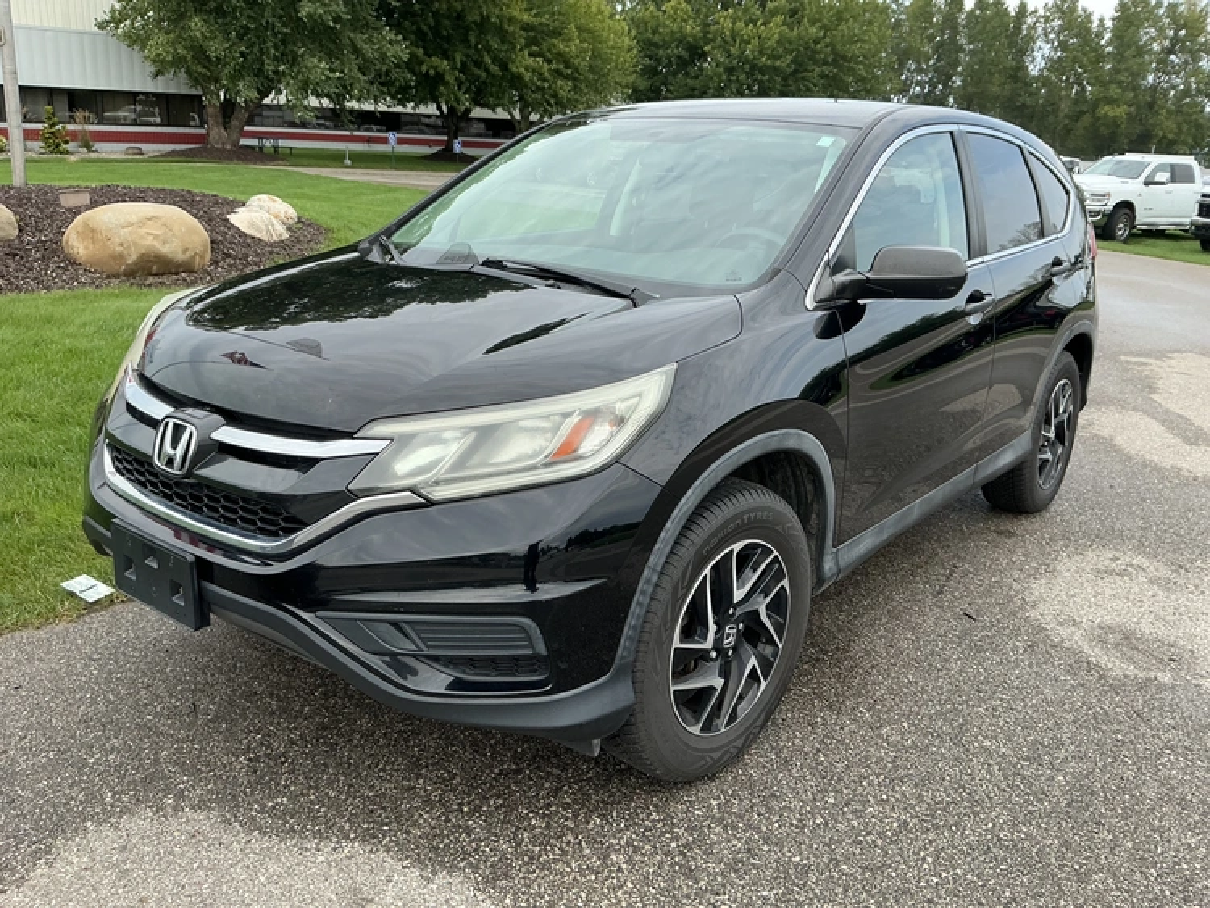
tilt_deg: -16.3
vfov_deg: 49.8
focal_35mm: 28
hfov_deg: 63.4
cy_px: 454
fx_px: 979
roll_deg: -3.4
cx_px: 605
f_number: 1.8
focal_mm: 3
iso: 25
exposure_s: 1/613
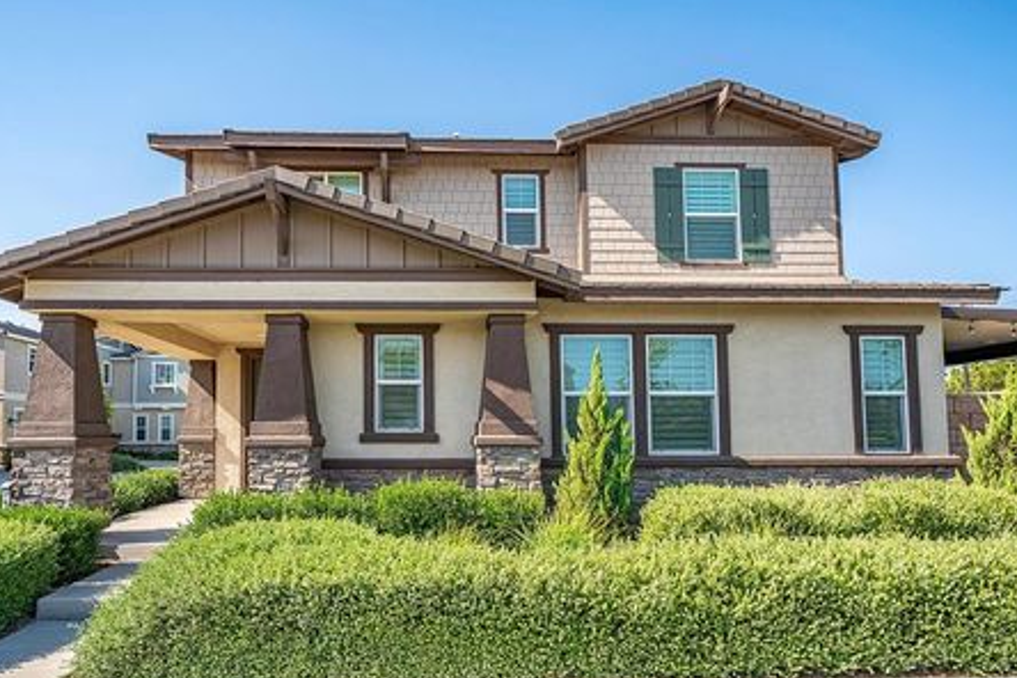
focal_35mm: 18
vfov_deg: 67.3
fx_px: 508
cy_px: 356
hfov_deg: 89.9
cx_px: 481
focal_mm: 16
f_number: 5.6
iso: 50
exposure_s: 1/500
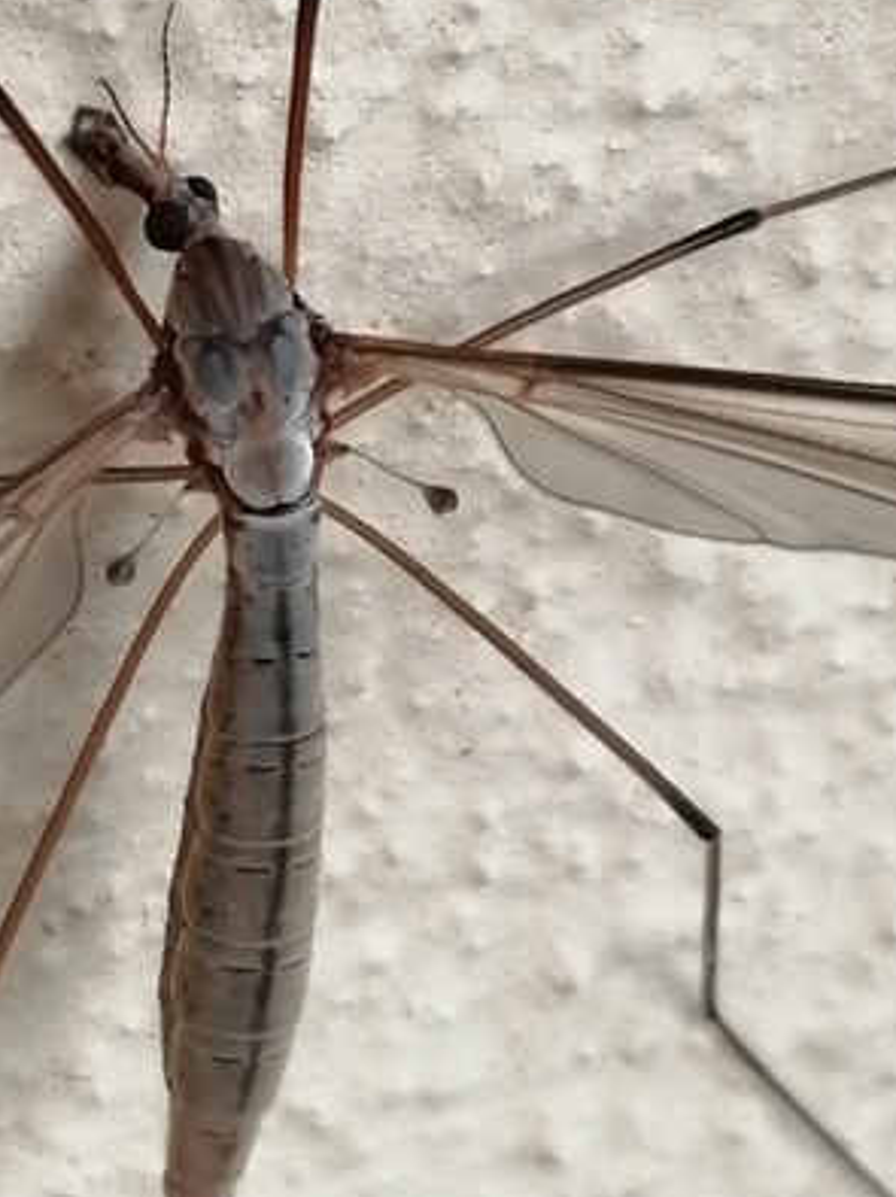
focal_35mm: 169
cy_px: 659
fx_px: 5839
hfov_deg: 8.8
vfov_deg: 11.7
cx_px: 261
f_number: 1.8
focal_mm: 3.46
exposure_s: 1/100
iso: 50
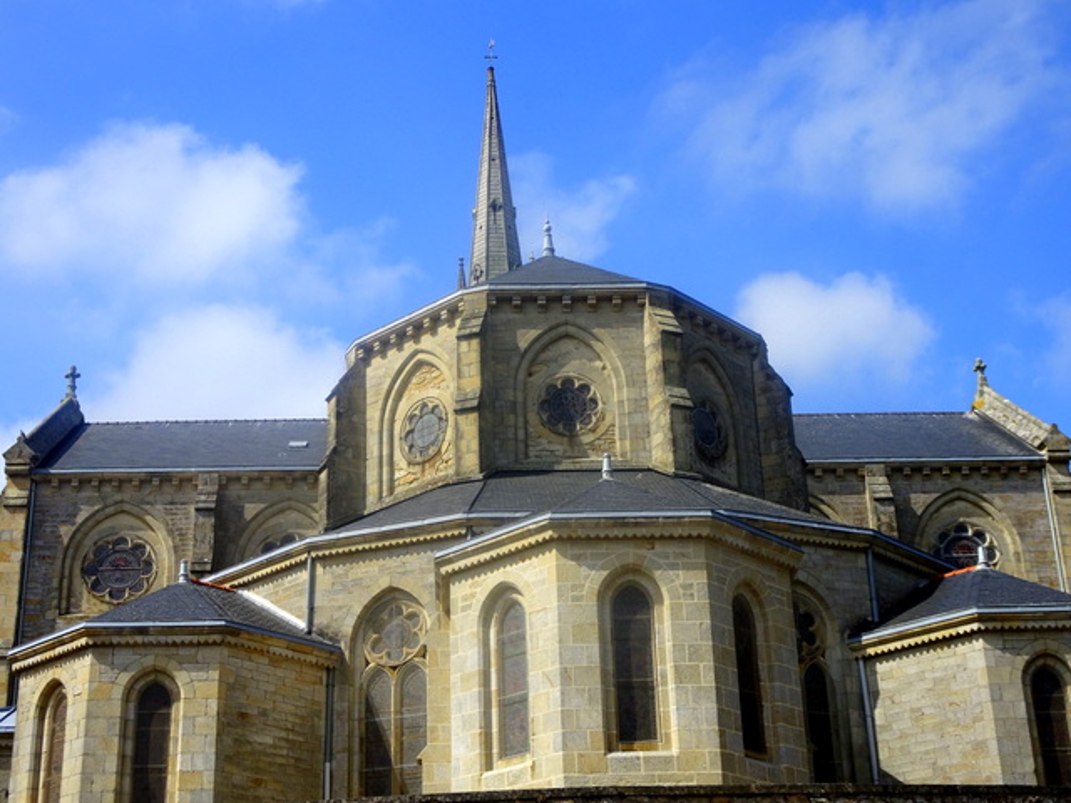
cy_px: 402
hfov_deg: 35.5
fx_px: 1671
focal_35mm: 54
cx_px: 536
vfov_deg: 27.0
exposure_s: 1/640
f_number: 4.5
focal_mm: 9.18
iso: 80
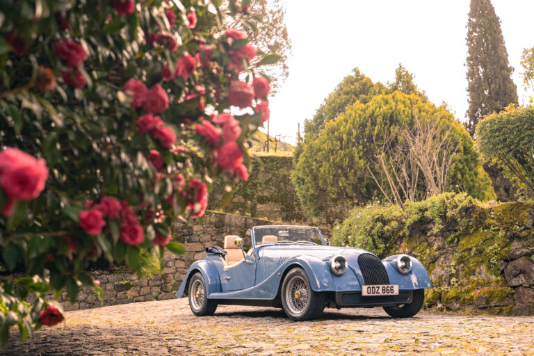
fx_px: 756
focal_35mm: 51
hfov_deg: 38.9
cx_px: 267
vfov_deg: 26.5
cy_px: 178
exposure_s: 1/200
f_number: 3.5
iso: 80
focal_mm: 51
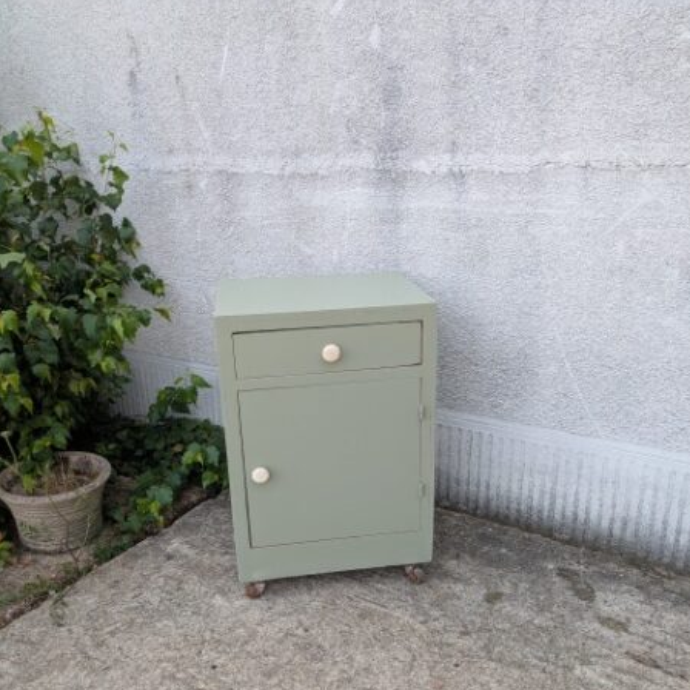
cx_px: 350
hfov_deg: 54.0
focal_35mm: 30
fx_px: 677
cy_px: 427
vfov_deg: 53.5
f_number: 1.89
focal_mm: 5.43
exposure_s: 1/364
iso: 59
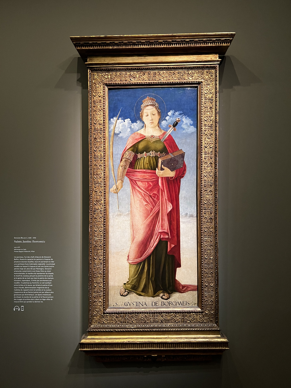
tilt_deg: +0.5
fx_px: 291
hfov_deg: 53.1
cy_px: 194
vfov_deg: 67.3
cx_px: 146
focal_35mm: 26
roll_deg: +0.7
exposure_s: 1/51
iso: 400
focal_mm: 5.7
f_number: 1.5
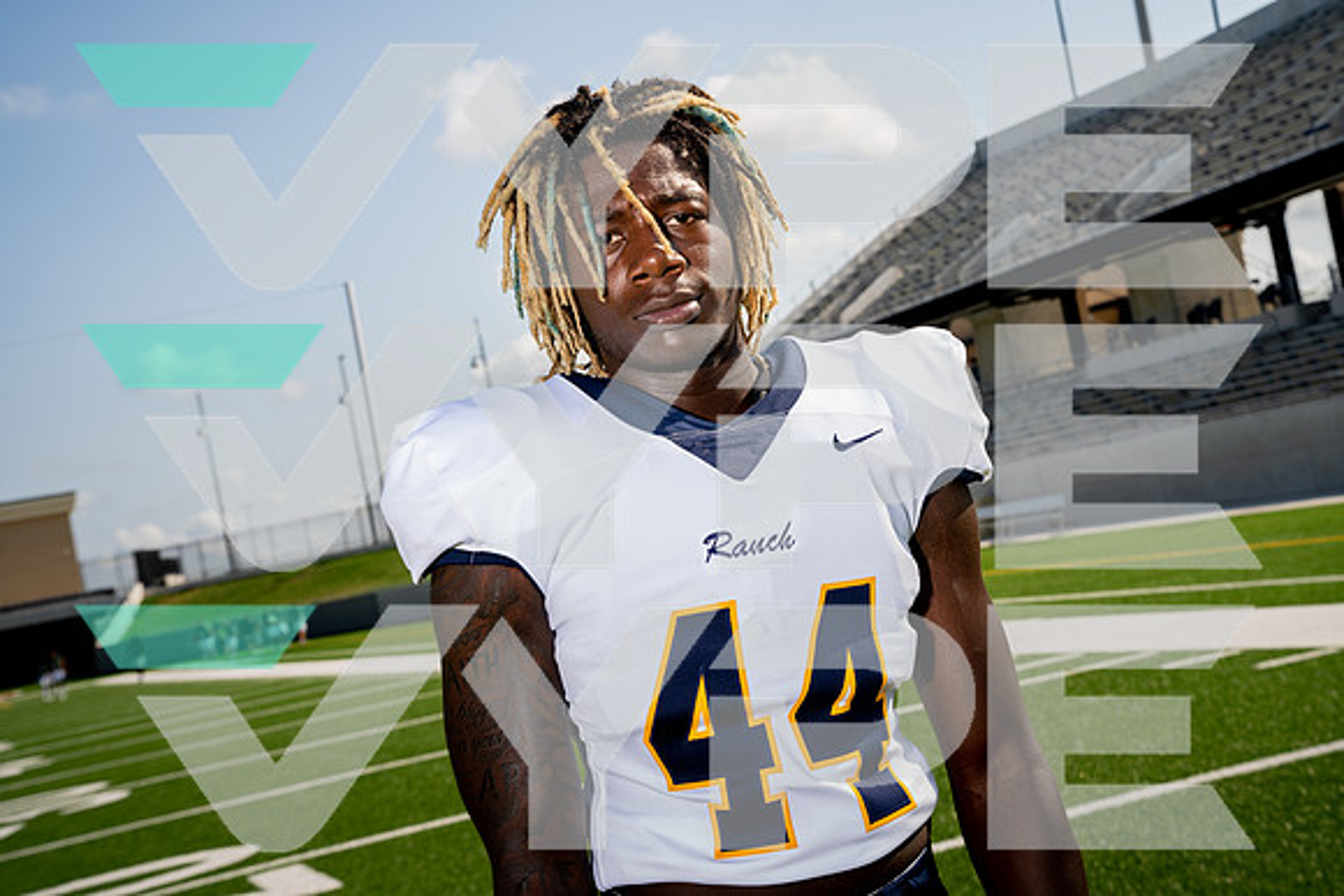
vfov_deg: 26.5
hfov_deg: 38.9
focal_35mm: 51
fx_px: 1904
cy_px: 448
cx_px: 672
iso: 100
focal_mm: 51
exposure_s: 1/250
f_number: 7.1
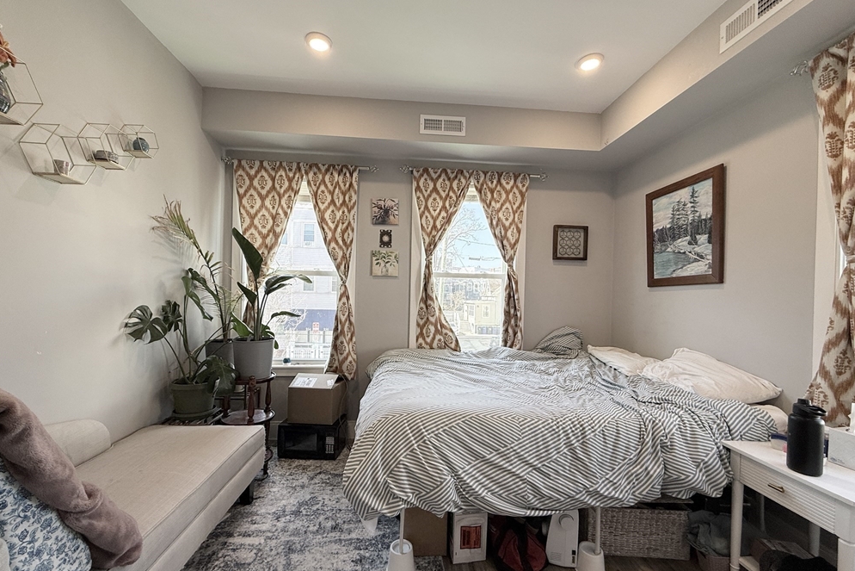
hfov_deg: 100.4
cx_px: 429
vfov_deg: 77.3
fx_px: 356
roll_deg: -1.1
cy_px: 296
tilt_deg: +0.5
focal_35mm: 15
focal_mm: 2.22
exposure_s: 1/122
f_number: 2.2
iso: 64
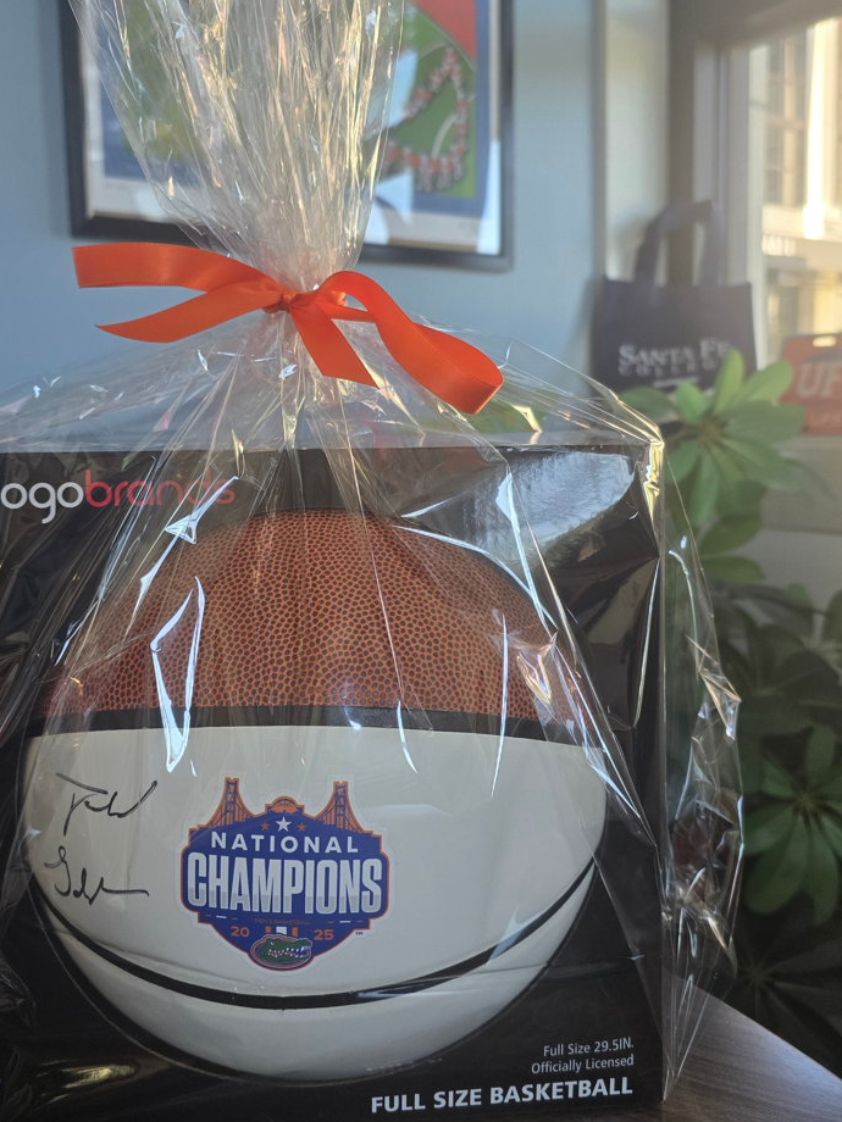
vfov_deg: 59.9
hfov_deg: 46.8
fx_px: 973
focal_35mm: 30
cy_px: 520
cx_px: 395
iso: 200
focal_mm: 6.3
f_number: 1.7
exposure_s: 1/120
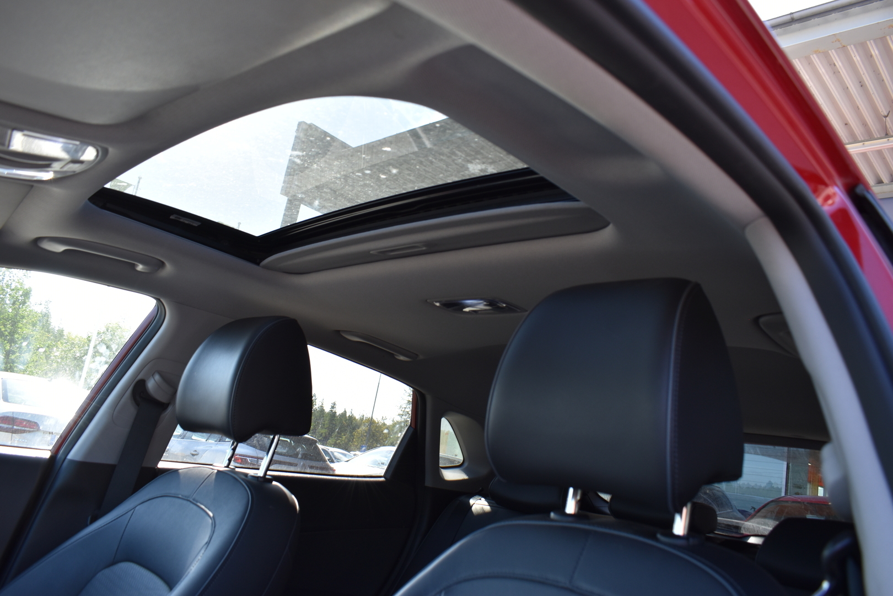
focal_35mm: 27
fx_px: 670
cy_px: 298
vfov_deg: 47.9
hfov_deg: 67.4
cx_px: 446
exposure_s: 1/125
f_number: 5.6
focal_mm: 18
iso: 200
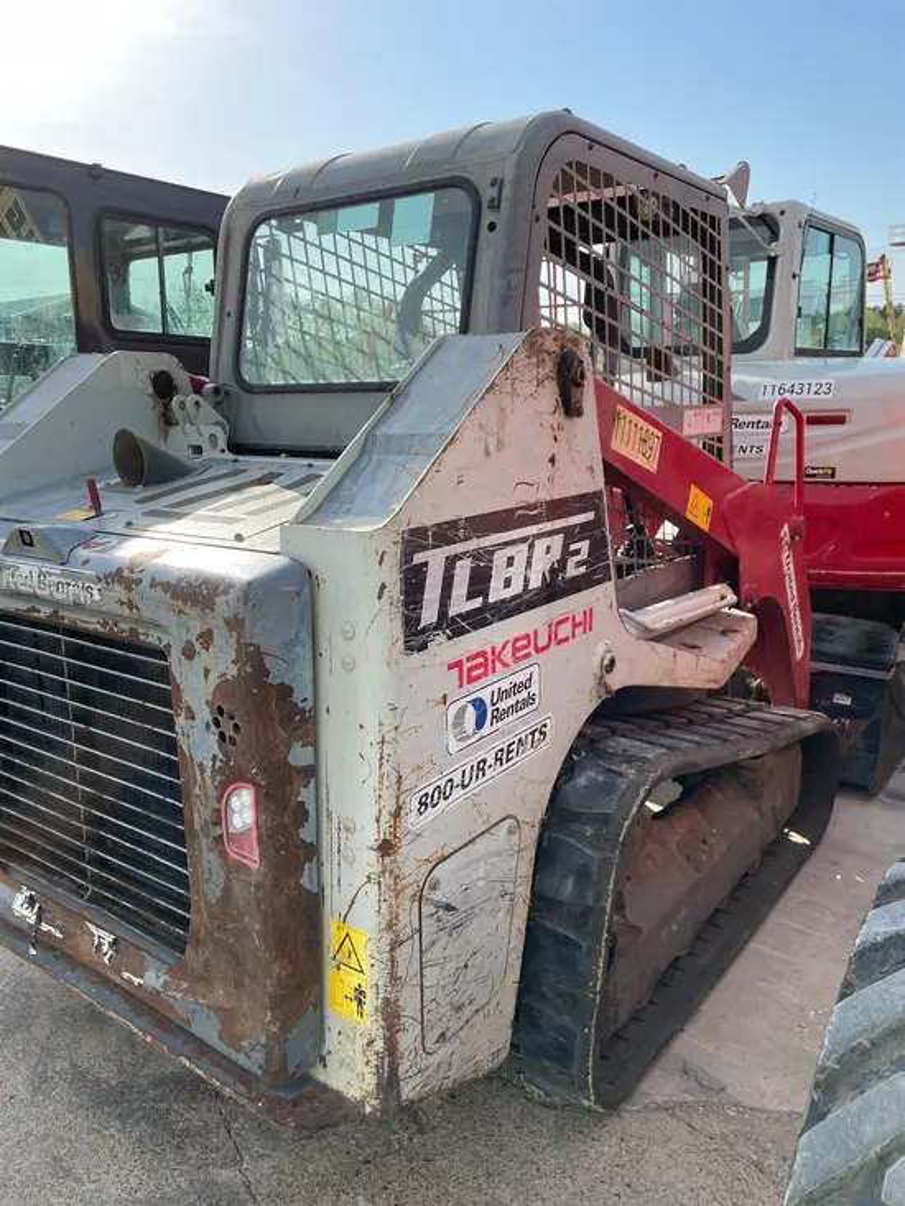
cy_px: 603
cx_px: 452
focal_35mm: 26
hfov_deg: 53.1
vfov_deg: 67.3
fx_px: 906
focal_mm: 4.2
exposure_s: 1/1795
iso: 32
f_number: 1.6
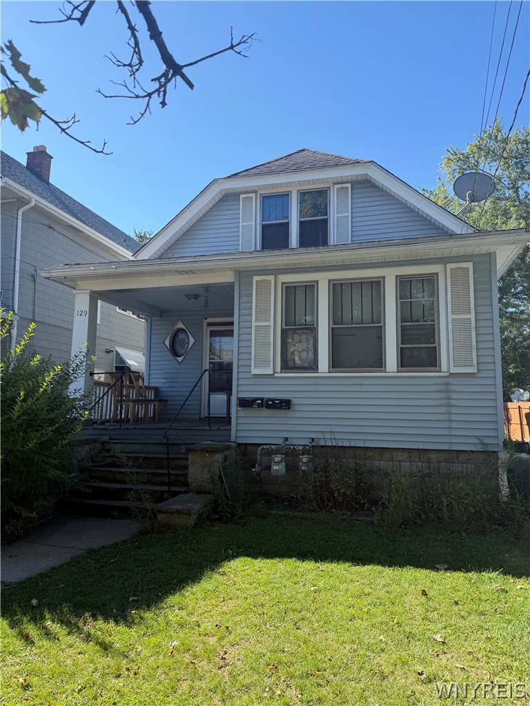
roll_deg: -1.4
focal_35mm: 24
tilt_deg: +7.7
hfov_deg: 56.8
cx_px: 265
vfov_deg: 71.6
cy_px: 353
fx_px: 490
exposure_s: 1/1855
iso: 80
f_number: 1.78
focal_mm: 6.76
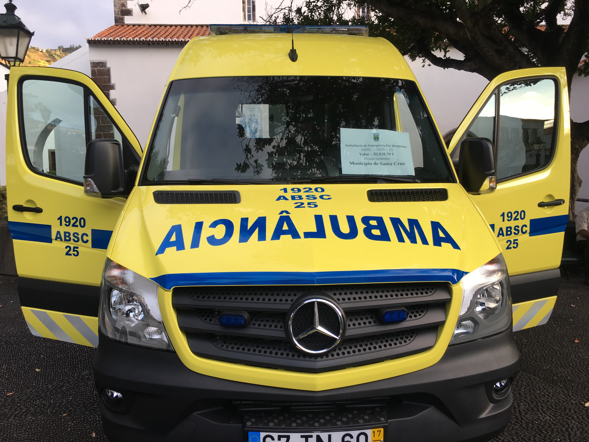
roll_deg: +1.7
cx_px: 294
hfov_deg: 61.7
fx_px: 493
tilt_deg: -1.1
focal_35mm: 29
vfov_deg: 48.2
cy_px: 221
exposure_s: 1/133
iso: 25
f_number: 2.2
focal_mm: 4.15
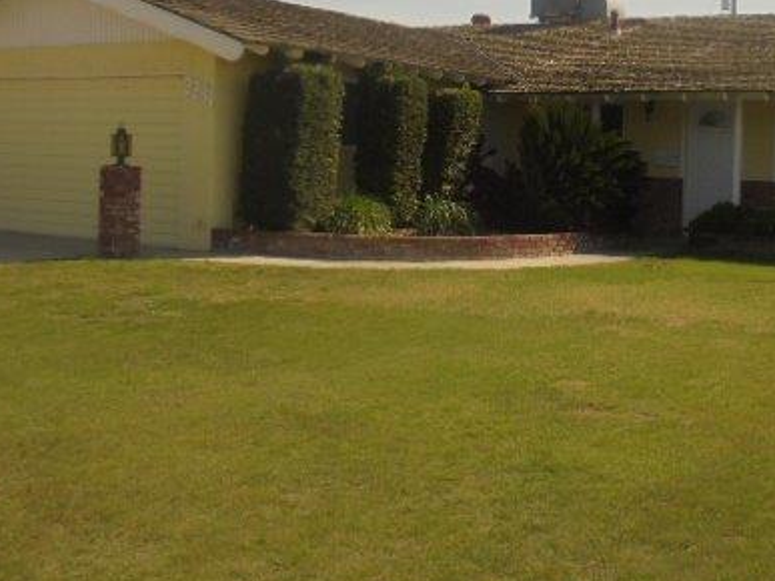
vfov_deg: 29.8
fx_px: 1074
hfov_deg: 39.2
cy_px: 156
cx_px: 523
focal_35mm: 48
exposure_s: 1/1500
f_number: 3.7
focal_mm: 5.3
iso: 100
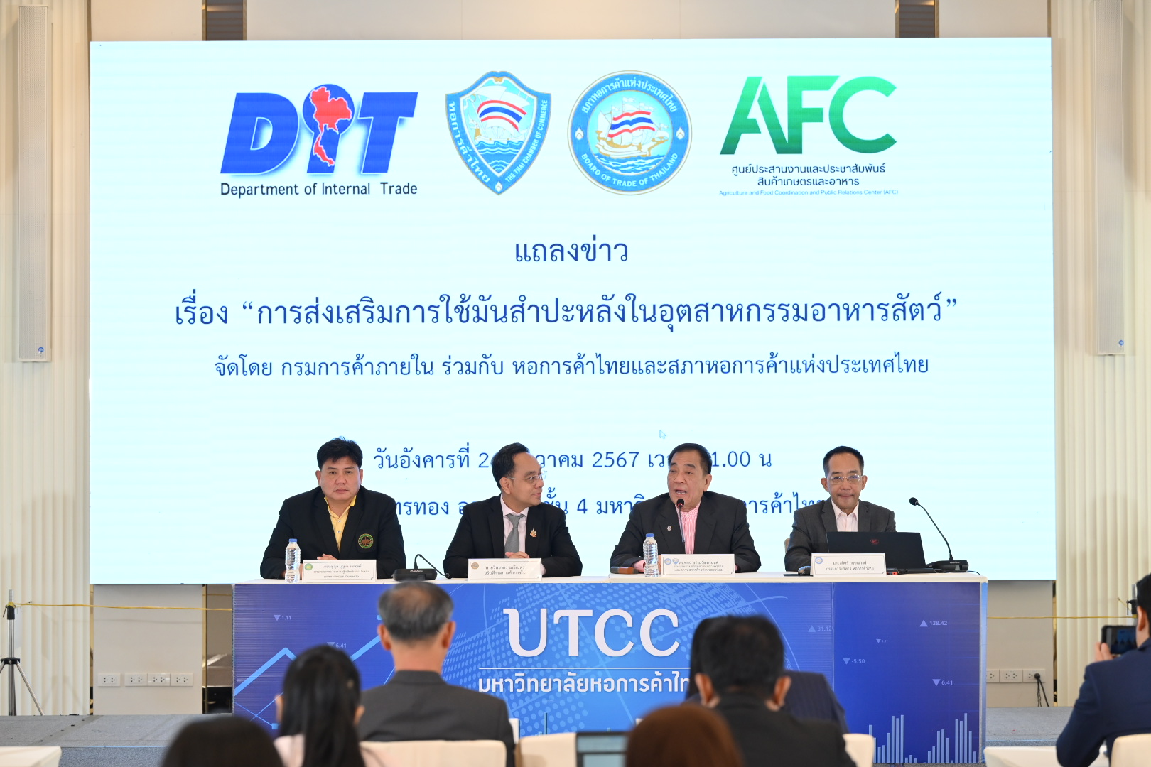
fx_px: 2877
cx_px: 576
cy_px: 384
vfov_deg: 15.2
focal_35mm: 90
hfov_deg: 22.6
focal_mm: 90
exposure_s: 1/200
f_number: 3.5
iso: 1000
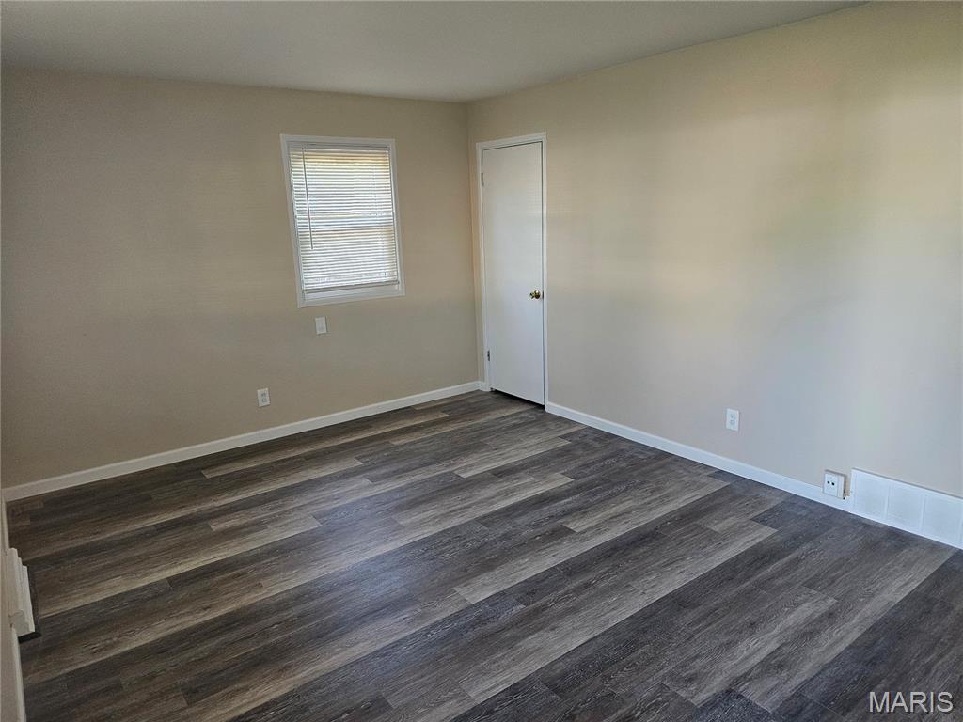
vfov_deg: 58.9
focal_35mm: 23
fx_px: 640
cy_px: 361
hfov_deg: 73.9
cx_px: 482
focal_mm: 6.3
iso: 400
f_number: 1.7
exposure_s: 1/170
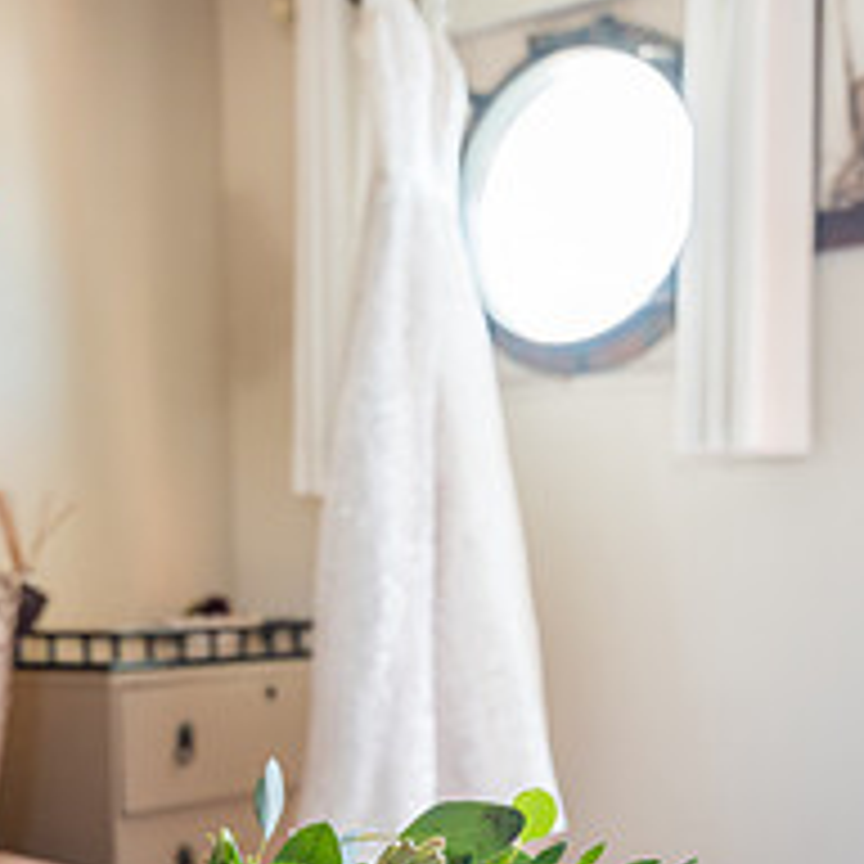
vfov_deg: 28.6
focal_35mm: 57
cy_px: 819
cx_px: 364
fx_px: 1610
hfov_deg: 30.0
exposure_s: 1/200
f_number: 4
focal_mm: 28.6
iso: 800
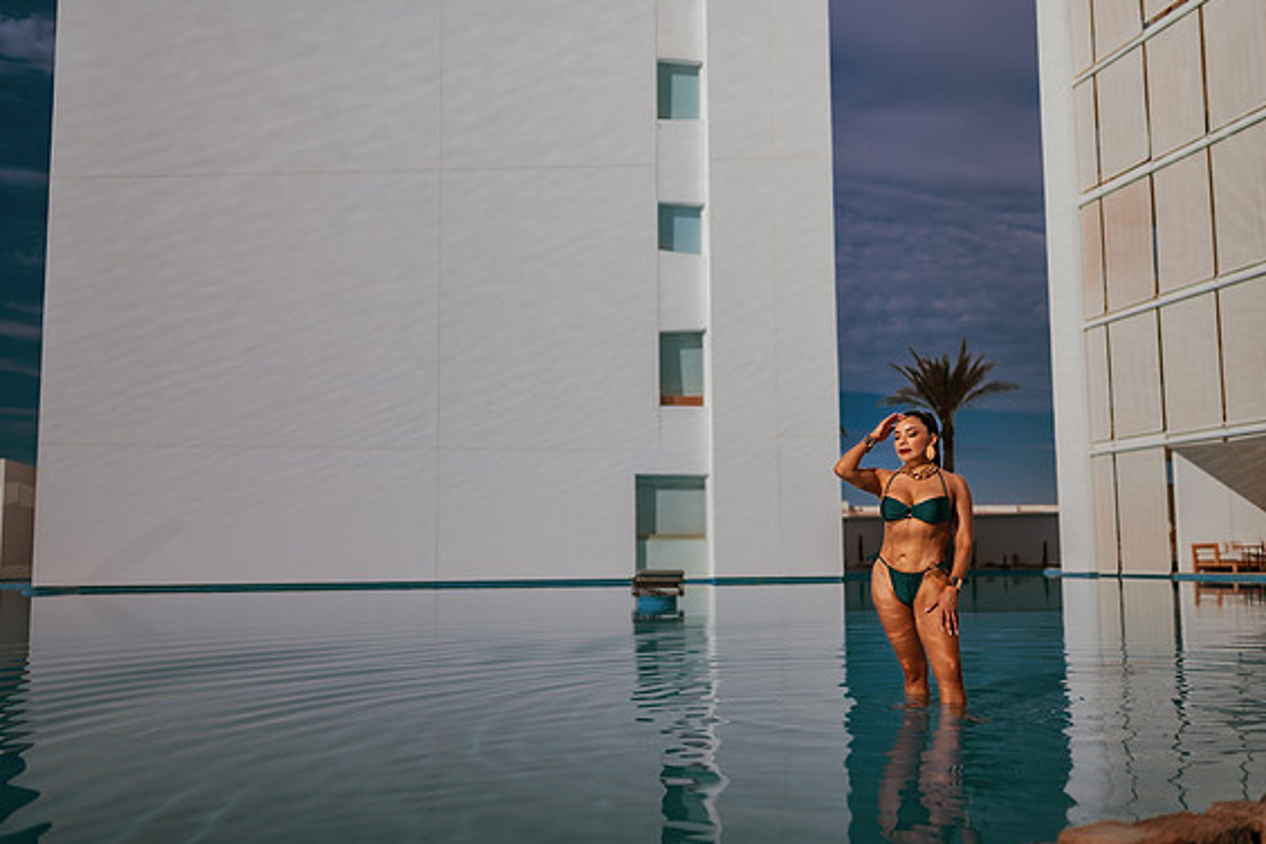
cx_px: 649
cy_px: 425
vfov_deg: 36.9
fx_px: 1266
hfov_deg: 53.1
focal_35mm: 36
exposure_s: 1/8000
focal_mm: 35
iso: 50
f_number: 1.8
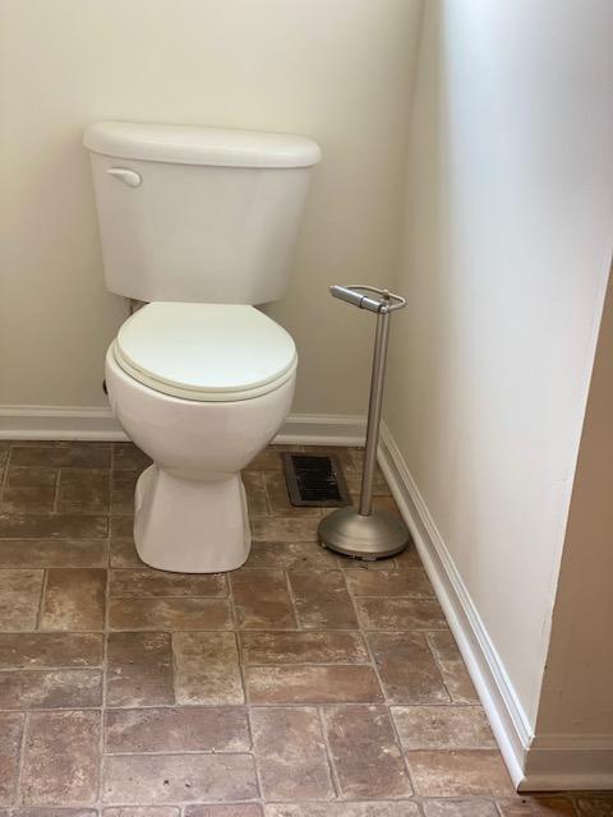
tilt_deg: -19.9
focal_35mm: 52
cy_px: 408
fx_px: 1228
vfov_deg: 36.8
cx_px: 306
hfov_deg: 28.0
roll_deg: -6.1
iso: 160
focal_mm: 6
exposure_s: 1/120
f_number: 2
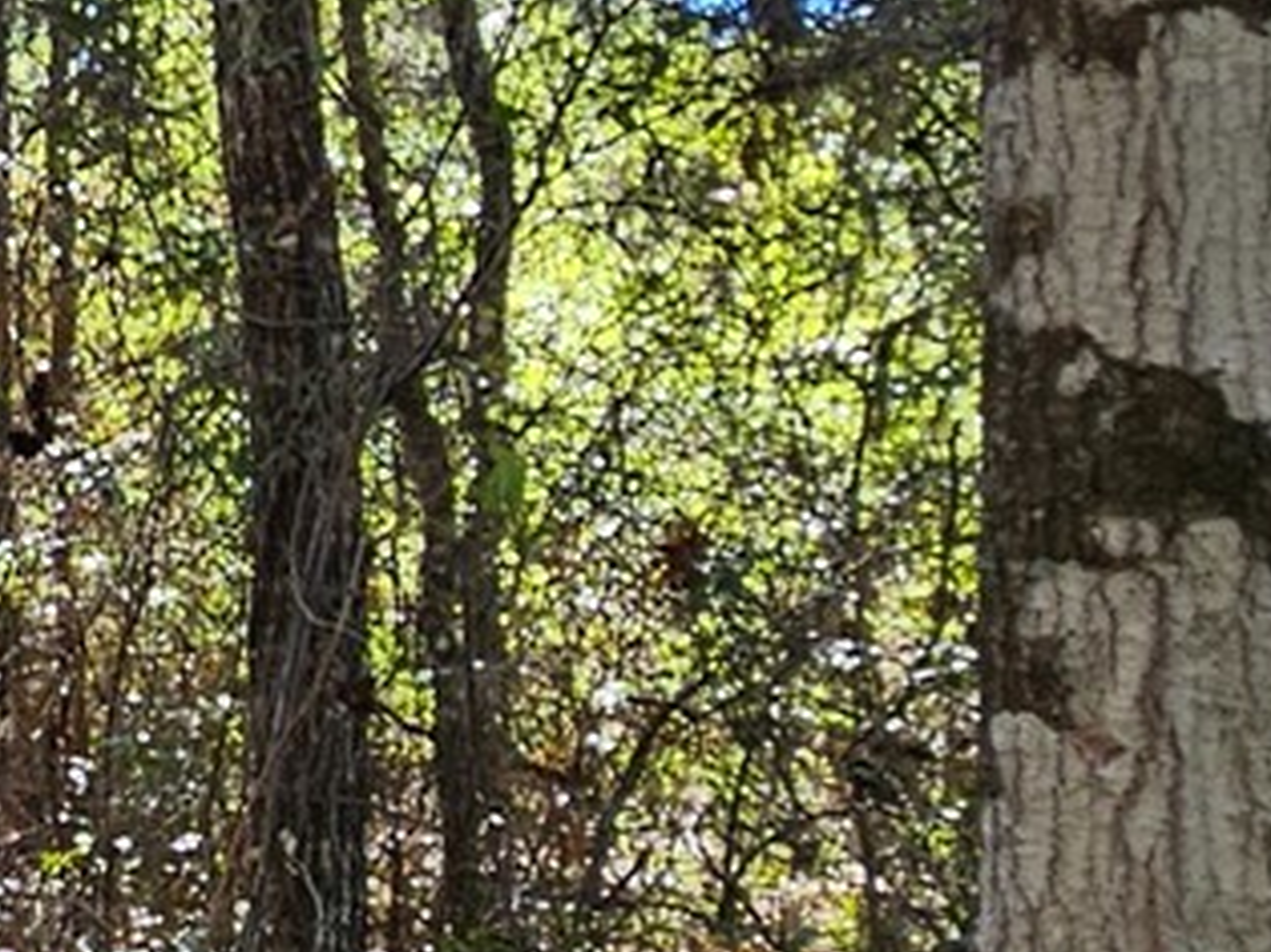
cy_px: 391
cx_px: -1396
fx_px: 2422
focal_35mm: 66
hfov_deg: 17.8
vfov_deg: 22.2
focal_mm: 2.2
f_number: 2.2
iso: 50
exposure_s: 1/177
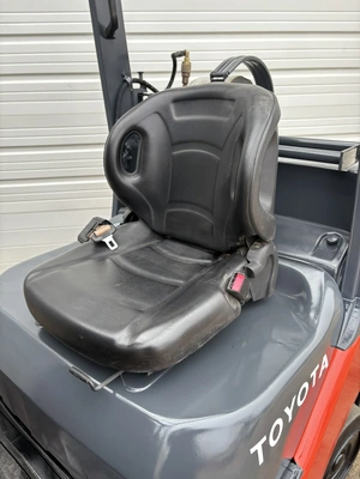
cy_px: 240
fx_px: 361
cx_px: 180
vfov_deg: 67.3
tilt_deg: -23.5
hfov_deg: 53.1
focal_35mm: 26
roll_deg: +0.4
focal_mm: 5.96
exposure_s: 1/444
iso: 50
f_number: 1.6
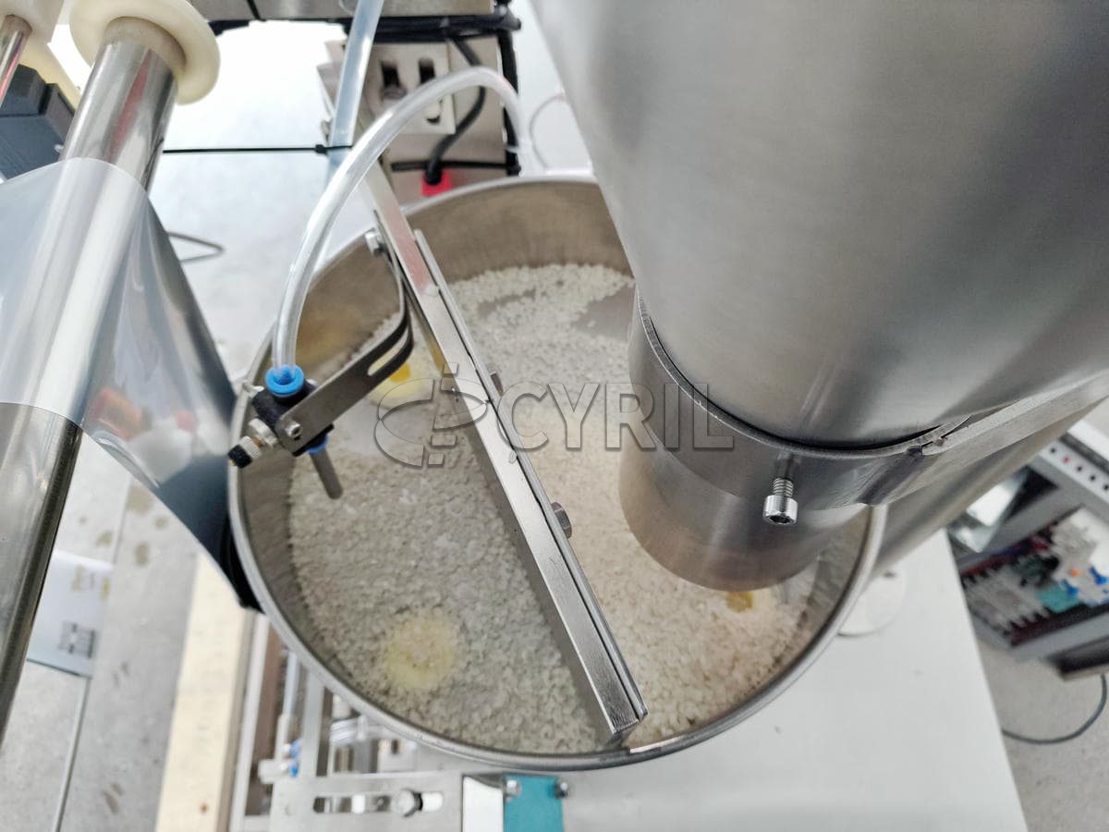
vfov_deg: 58.9
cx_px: 554
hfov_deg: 73.9
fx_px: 737
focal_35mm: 23
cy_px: 416
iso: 800
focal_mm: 5.56
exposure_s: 1/40
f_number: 1.88
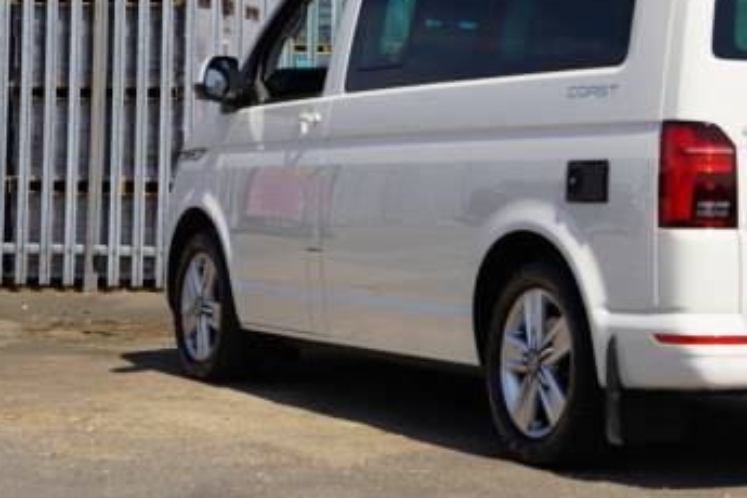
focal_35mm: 103
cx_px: 645
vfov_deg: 13.2
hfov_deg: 19.5
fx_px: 2136
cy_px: 100
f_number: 5
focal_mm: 55.5
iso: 100
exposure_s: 1/400
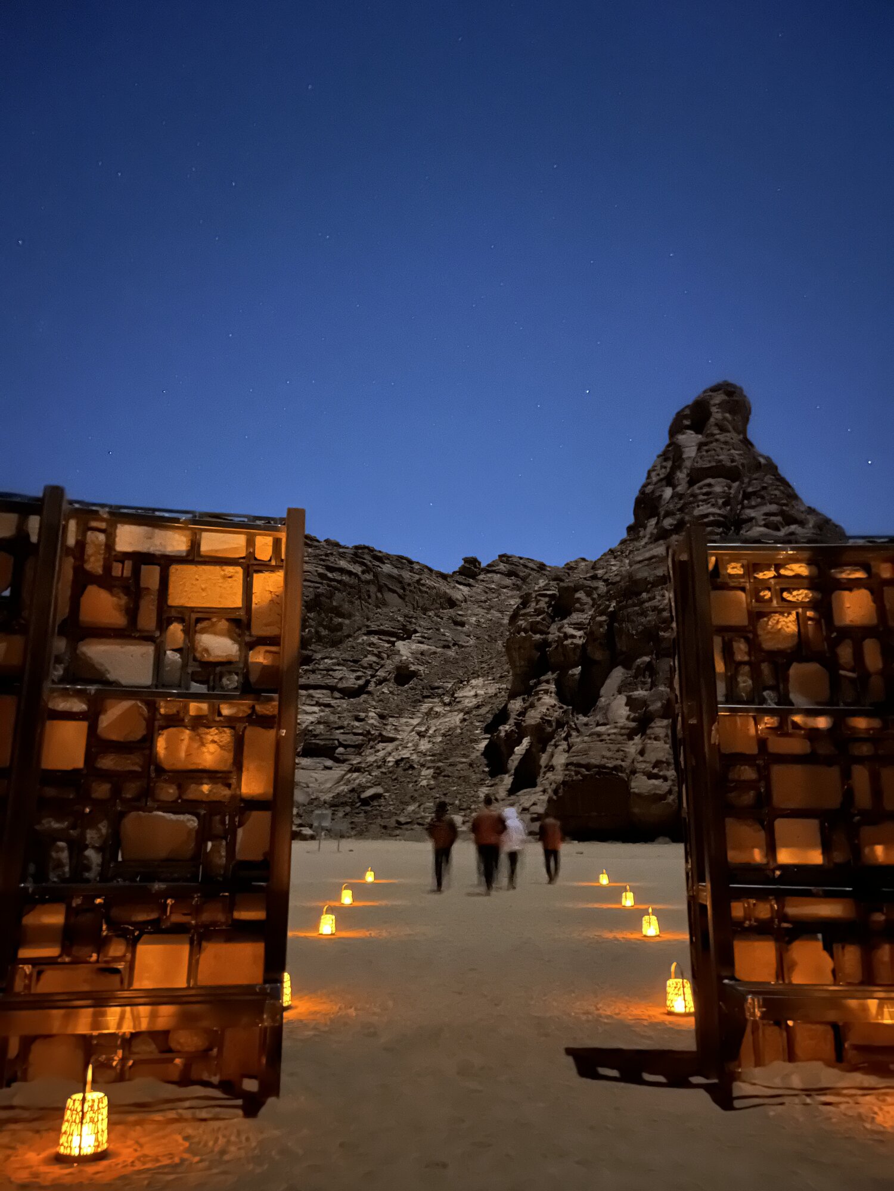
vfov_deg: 67.3
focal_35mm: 26
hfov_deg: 53.1
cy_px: 596
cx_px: 447
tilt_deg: +14.0
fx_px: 895
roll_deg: -0.2
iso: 4000
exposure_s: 1
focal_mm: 5.1
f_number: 1.6
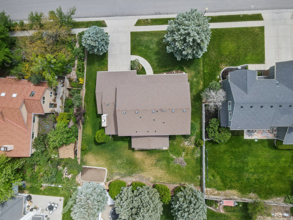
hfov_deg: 71.6
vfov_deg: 56.8
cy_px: 110
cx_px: 146
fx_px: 203
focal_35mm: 24
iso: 100
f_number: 2.8
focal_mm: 4.5
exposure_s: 1/350
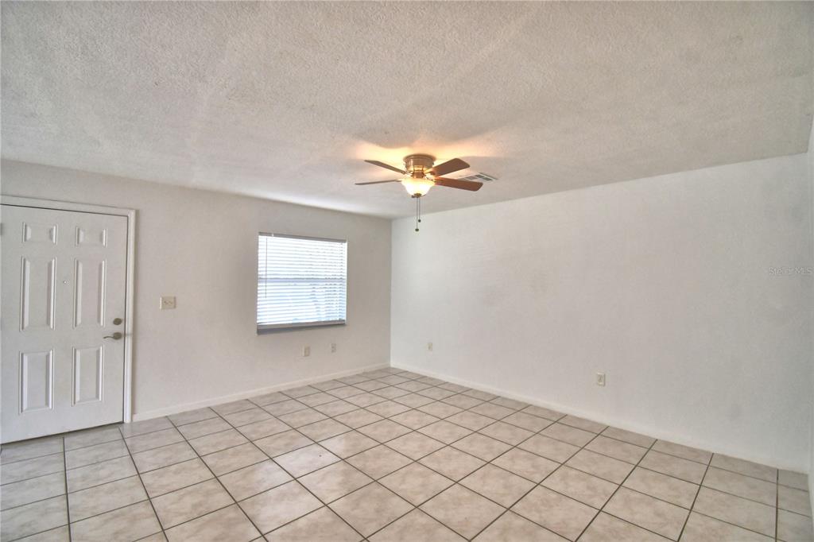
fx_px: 339
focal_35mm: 15
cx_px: 407
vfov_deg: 77.3
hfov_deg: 100.4
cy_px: 271
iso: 400
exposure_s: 1/125
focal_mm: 10
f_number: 4.5
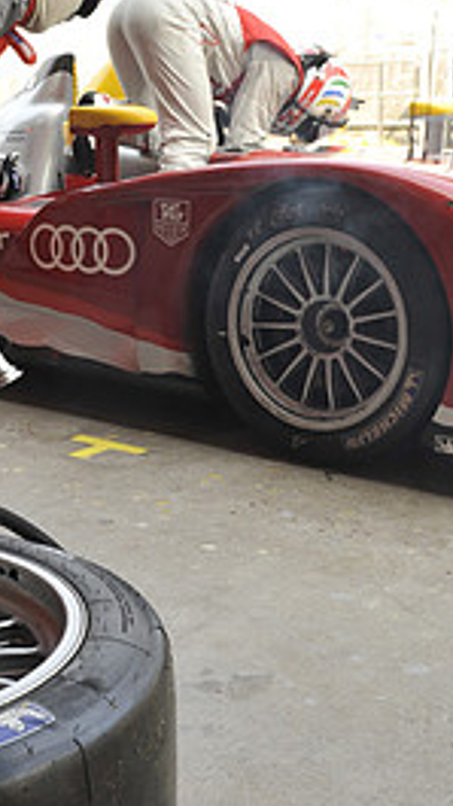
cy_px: 328
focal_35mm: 55
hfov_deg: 21.3
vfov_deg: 37.7
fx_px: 1175
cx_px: 36
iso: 250
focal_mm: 24
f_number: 5.6
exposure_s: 1/125
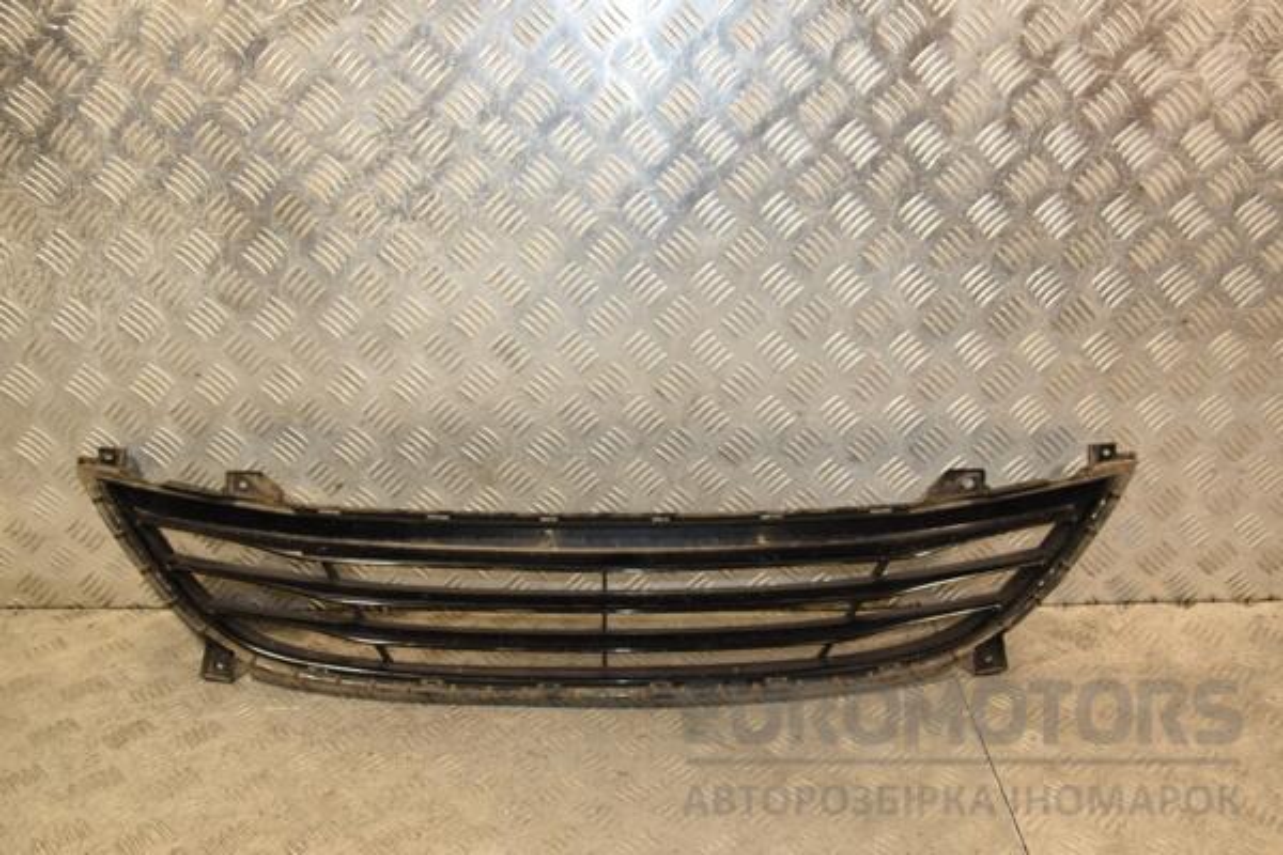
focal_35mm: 33
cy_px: 428
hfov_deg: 57.2
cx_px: 642
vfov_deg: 40.0
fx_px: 1176
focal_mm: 22
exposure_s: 1/160
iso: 800
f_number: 5
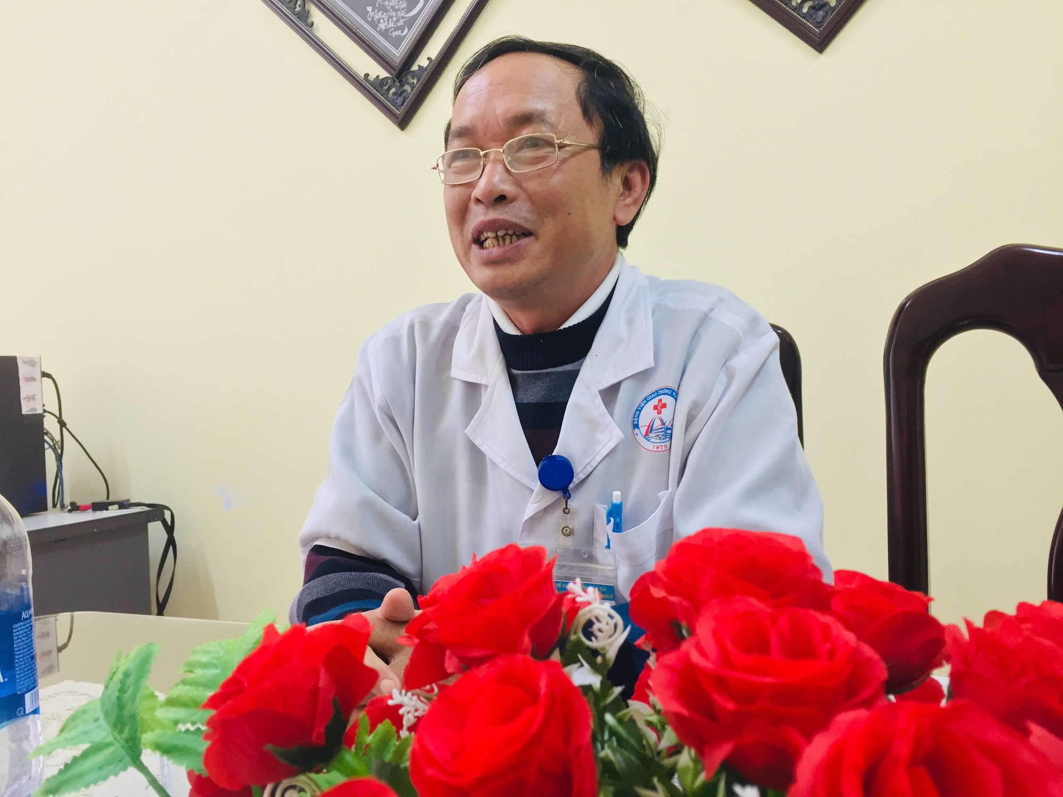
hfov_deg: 61.7
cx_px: 532
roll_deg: +1.4
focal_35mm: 29
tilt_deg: +0.1
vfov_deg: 48.2
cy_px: 398
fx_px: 891
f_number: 2.2
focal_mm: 4.15
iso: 160
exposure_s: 1/33
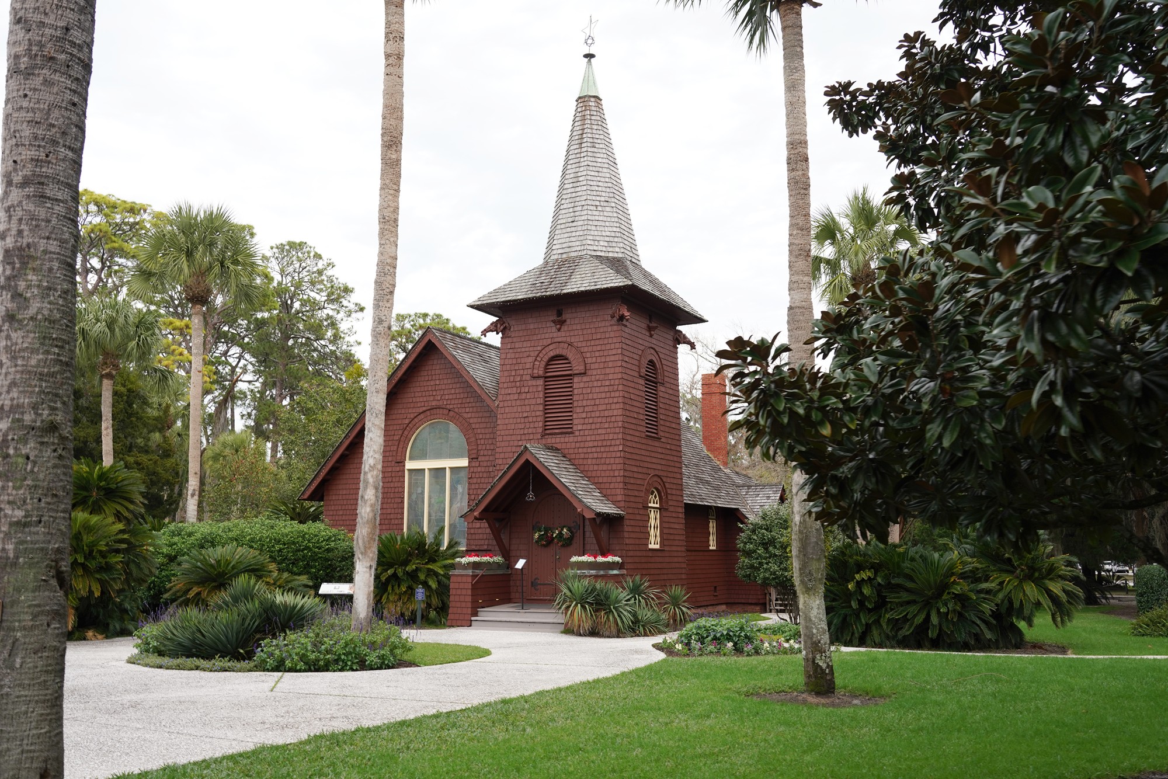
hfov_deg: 57.2
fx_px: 1071
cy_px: 390
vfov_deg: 40.0
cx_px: 584
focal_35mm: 33
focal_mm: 33
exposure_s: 1/200
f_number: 9
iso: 400
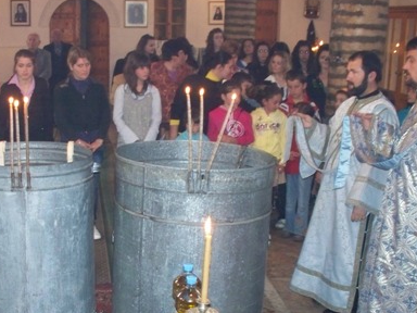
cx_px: 108
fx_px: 723
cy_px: 212
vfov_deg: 24.3
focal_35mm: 60
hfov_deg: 31.6
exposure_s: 1/30
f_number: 2.8
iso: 400
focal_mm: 7.54
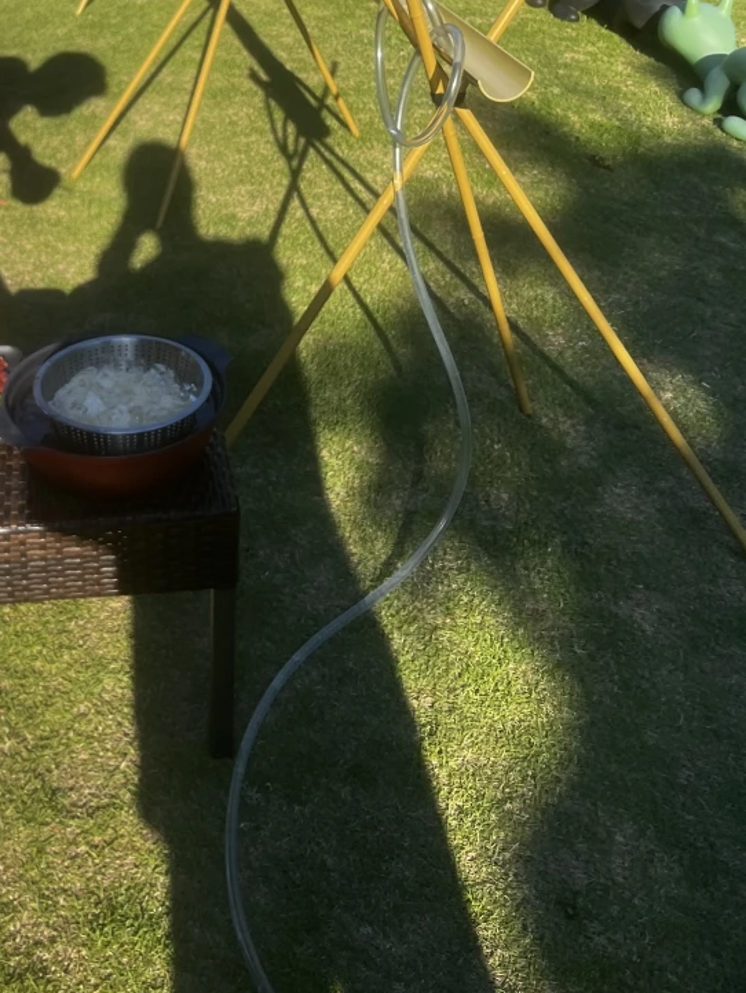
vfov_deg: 37.3
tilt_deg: -18.3
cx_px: 191
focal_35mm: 48
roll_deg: -0.8
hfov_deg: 29.8
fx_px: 1378
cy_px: 112
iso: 50
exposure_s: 1/1580
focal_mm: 5.1
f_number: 1.6
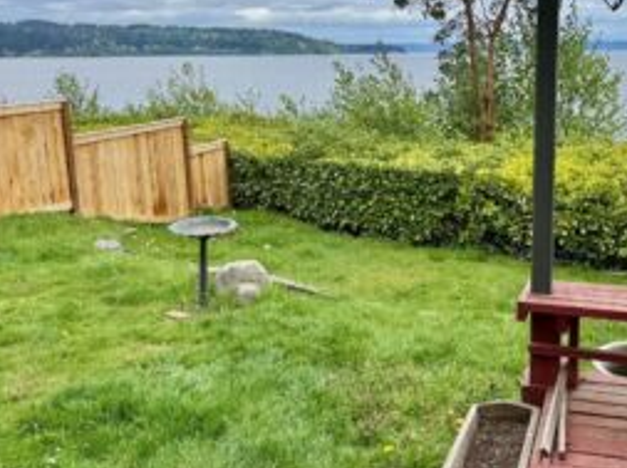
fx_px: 687
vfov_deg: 37.4
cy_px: 178
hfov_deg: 47.2
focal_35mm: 38
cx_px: 473
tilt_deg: -9.8
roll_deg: +1.0
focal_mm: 6.76
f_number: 1.78
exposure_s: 1/1637
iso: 80
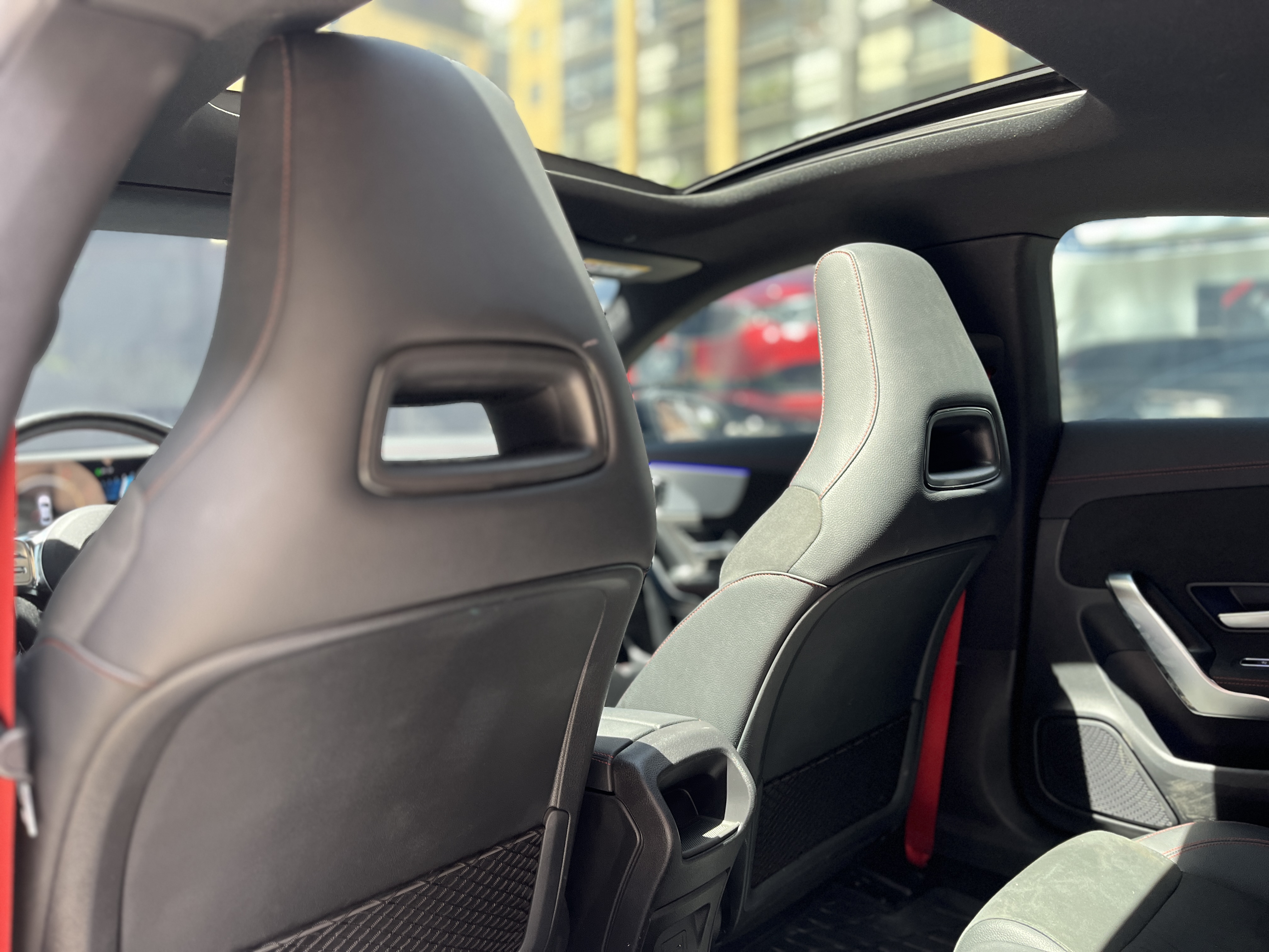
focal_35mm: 26
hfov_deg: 67.3
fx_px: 953
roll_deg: +0.3
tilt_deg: -4.7
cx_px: 634
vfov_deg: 53.1
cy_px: 476
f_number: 1.6
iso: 125
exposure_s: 1/106
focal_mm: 5.1
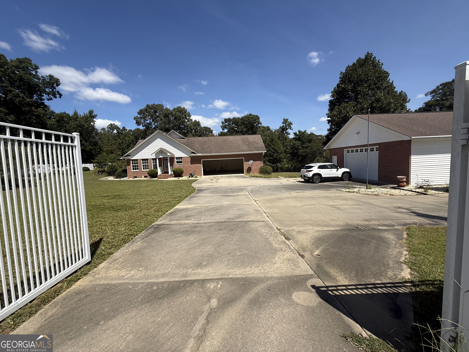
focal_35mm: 14
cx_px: 234
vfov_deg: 85.7
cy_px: 176
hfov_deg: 102.1
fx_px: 190
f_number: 2.2
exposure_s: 1/2841
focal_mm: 2.22
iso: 50
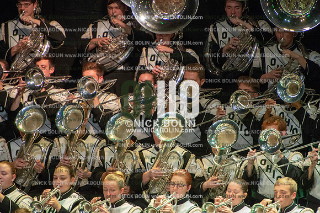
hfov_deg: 5.2
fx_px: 3553
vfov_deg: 3.4
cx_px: 160
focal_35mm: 400
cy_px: 106
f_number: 5.6
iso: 8000
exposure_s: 1/320
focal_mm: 400
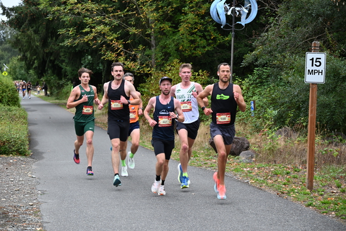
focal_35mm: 92
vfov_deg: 14.9
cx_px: 173
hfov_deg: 22.1
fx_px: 884
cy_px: 116
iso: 560
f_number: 6.3
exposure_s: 1/125
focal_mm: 92
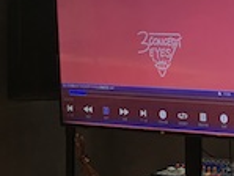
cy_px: 2
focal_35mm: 132
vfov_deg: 11.1
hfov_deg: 13.3
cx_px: 432
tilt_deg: -0.4
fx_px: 893
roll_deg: -0.5
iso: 32
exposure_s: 1/33
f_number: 2.2
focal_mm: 4.15
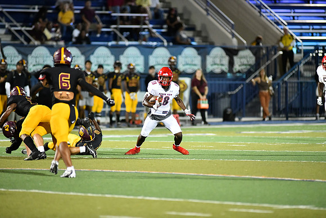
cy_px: 109
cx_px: 163
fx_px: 2717
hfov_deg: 6.9
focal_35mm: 300
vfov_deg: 4.6
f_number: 2.8
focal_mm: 300
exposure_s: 1/1250
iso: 8000
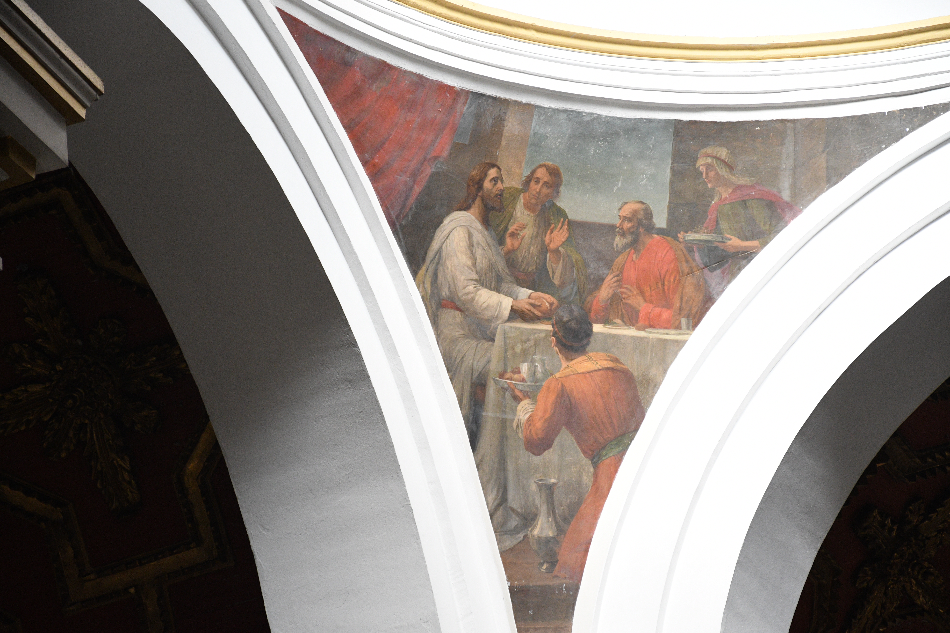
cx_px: 475
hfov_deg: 14.4
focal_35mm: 142
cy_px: 316
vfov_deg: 9.7
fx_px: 3747
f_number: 5.3
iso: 2000
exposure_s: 1/200
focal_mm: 95
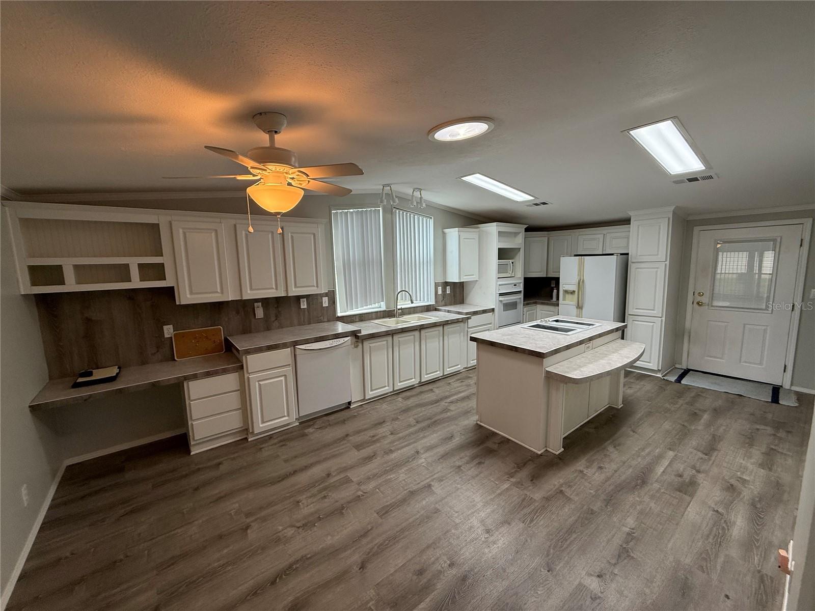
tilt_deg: -6.8
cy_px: 306
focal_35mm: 14
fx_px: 330
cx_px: 408
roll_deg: +1.2
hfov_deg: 102.1
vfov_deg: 85.7
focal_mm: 2.22
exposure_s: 1/120
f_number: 2.2
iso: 125
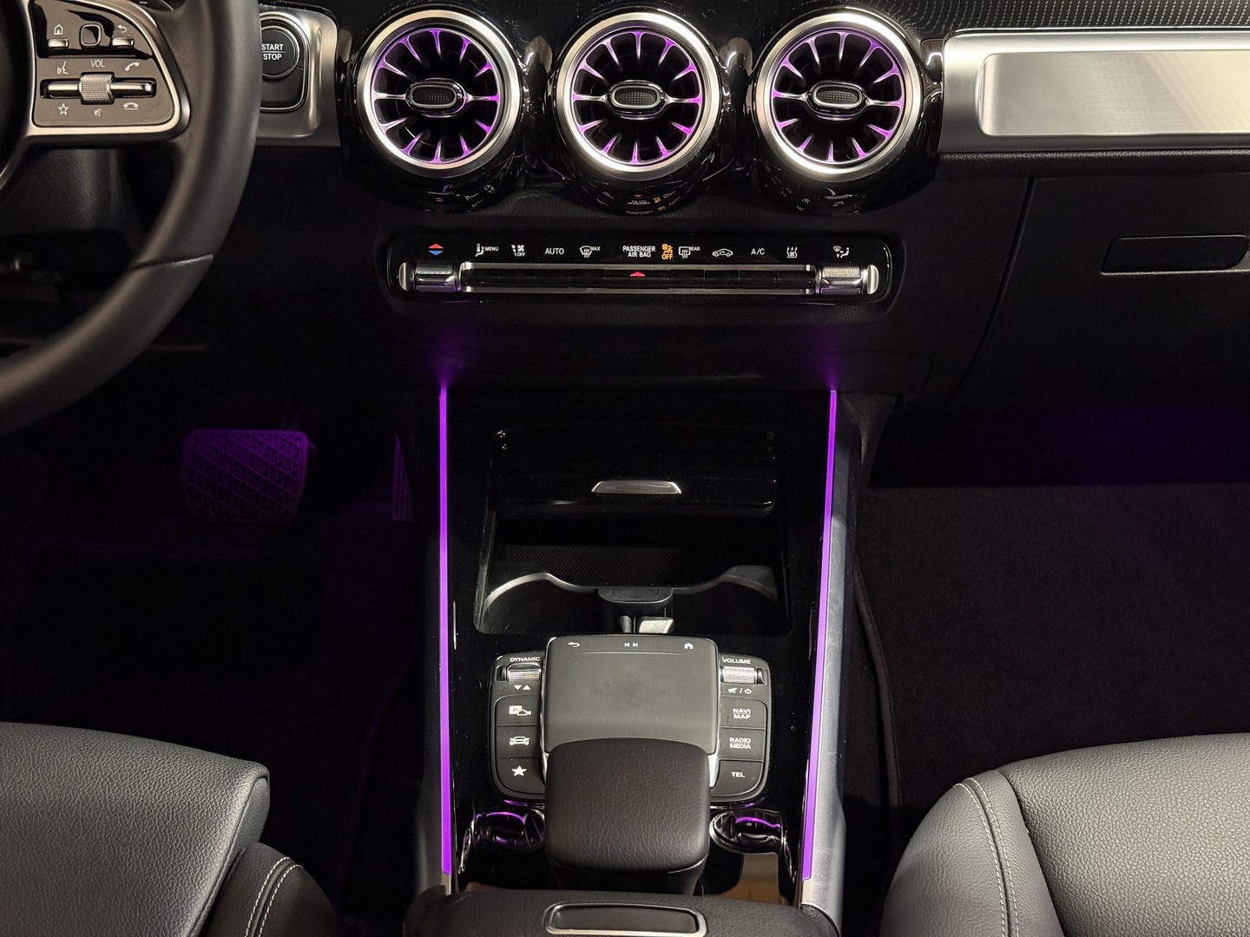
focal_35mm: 48
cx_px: 625
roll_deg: +0.2
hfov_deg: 39.7
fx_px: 1733
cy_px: 468
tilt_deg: -32.9
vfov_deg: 30.3
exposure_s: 1/30
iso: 500
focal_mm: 6.76
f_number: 1.78
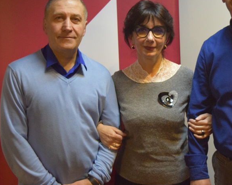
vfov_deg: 19.9
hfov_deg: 24.7
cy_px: 71
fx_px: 527
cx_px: 149
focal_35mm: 77
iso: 3600
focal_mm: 31
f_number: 4.2
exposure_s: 1/60
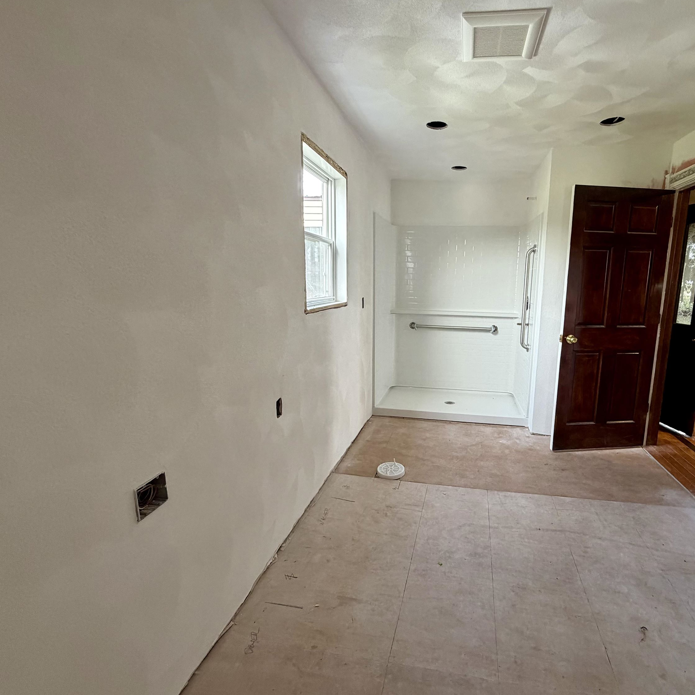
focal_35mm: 17
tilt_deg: -9.2
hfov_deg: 83.1
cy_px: 344
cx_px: 412
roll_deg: -1.3
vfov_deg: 84.0
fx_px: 386
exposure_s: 1/92
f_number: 2.2
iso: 320
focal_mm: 2.22
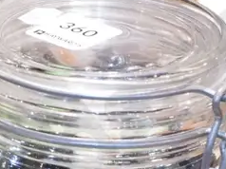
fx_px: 1291
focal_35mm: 198
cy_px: 229
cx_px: -26
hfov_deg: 9.9
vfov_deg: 7.4
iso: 2500
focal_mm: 23
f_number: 5.6
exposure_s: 1/60
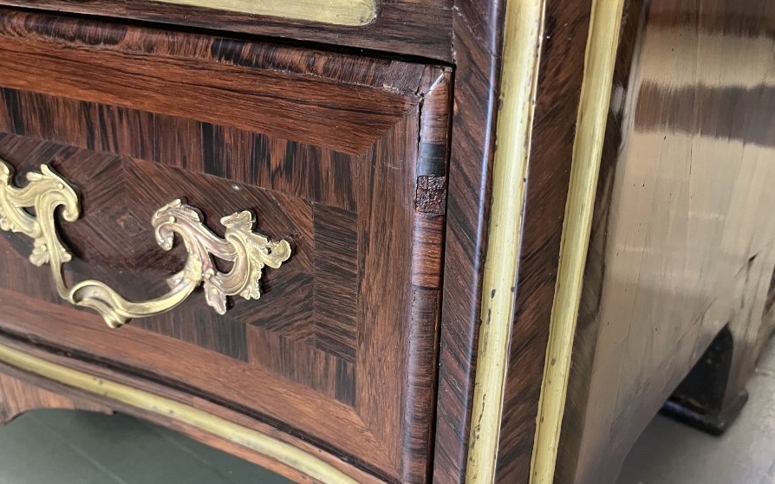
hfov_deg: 52.7
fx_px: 782
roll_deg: -1.9
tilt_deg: -27.4
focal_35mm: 37
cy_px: 294
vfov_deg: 34.3
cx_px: 387
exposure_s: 1/33
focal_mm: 5.1
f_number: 1.6
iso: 400
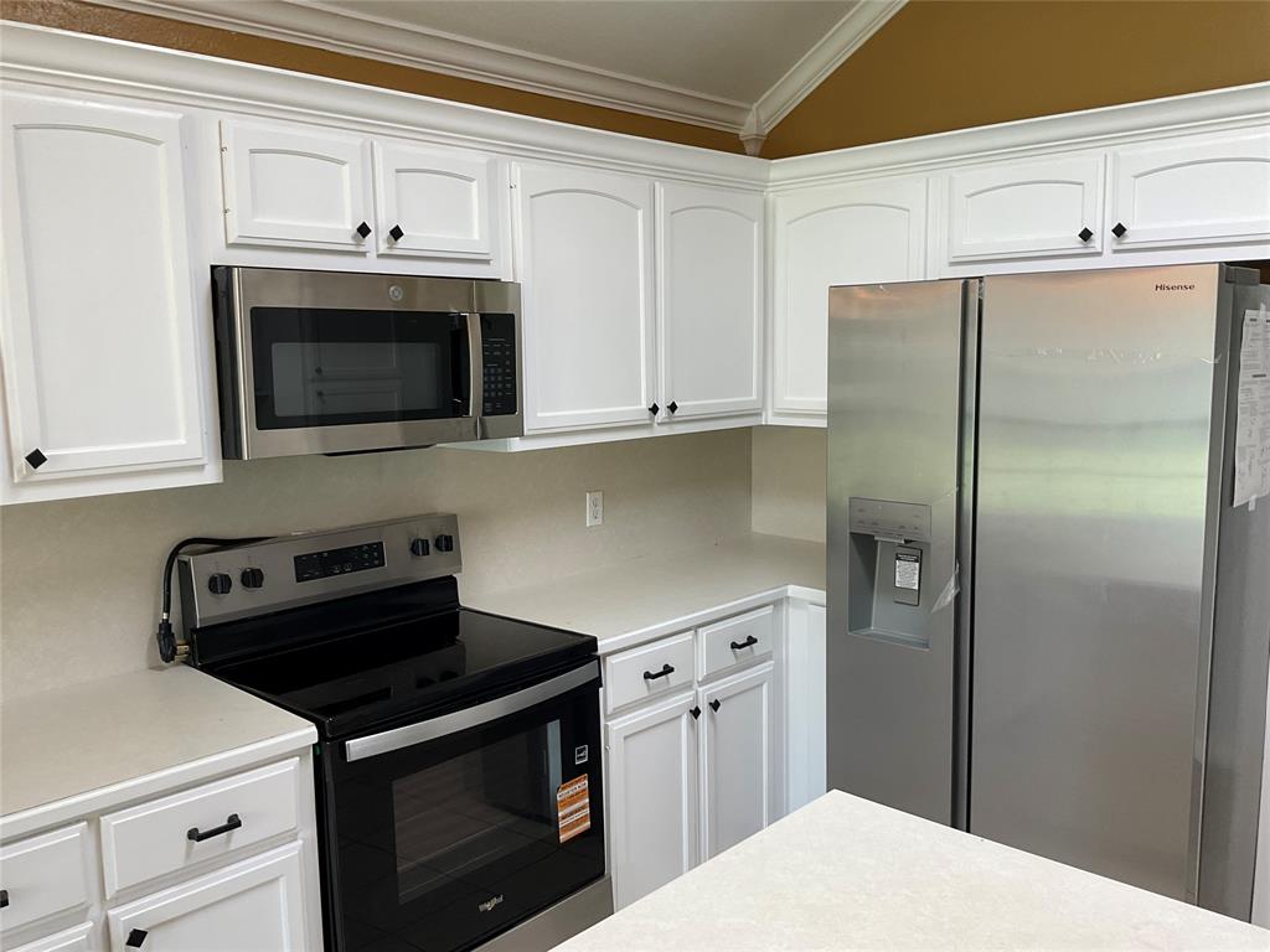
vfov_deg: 48.2
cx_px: 635
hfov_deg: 61.7
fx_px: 1064
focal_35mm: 29
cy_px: 476
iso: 40
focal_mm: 3
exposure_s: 1/60
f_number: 1.8
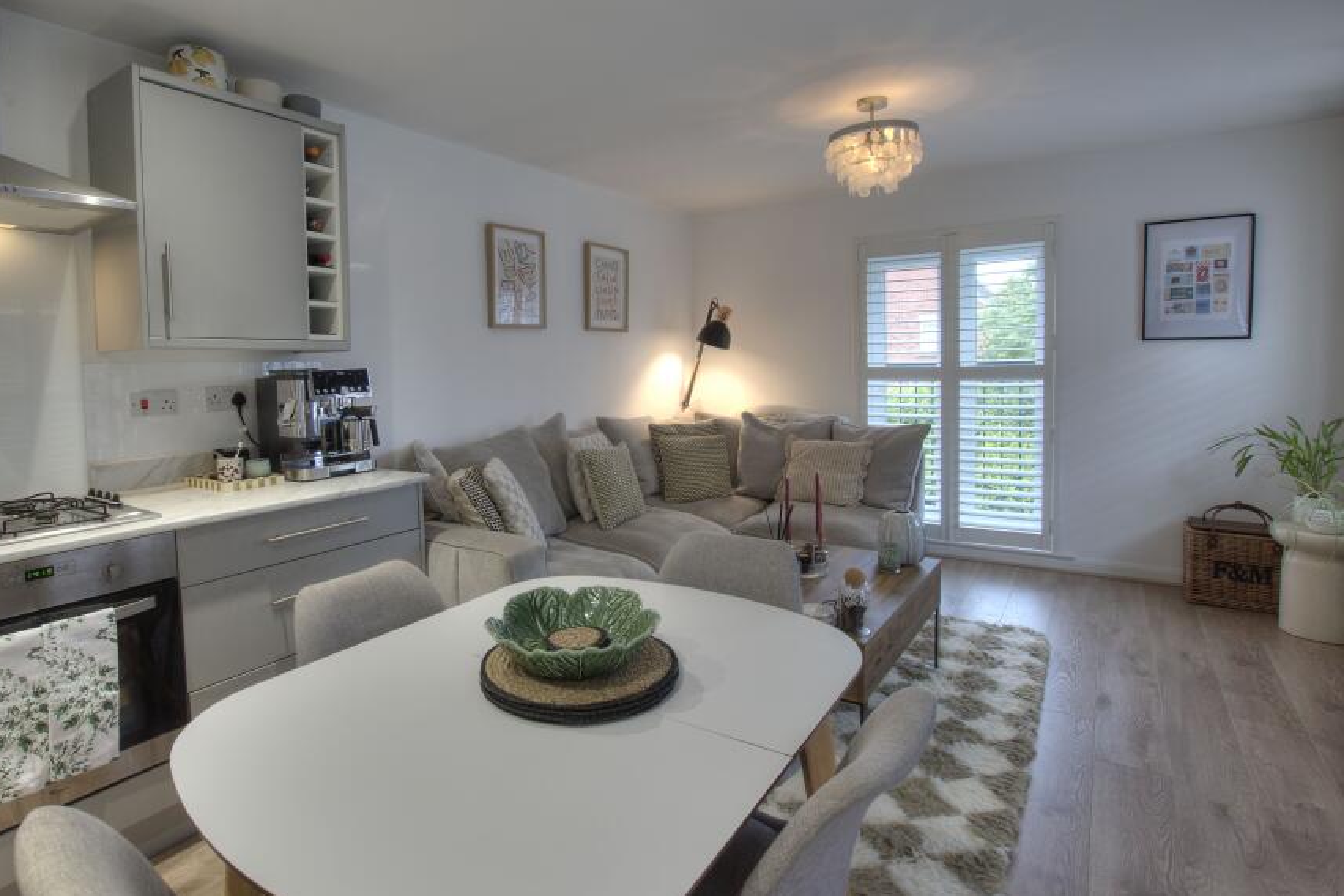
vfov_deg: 67.1
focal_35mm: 18
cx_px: 591
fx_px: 672
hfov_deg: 89.6
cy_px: 383
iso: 400
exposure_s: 1/10
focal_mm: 10
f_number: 8
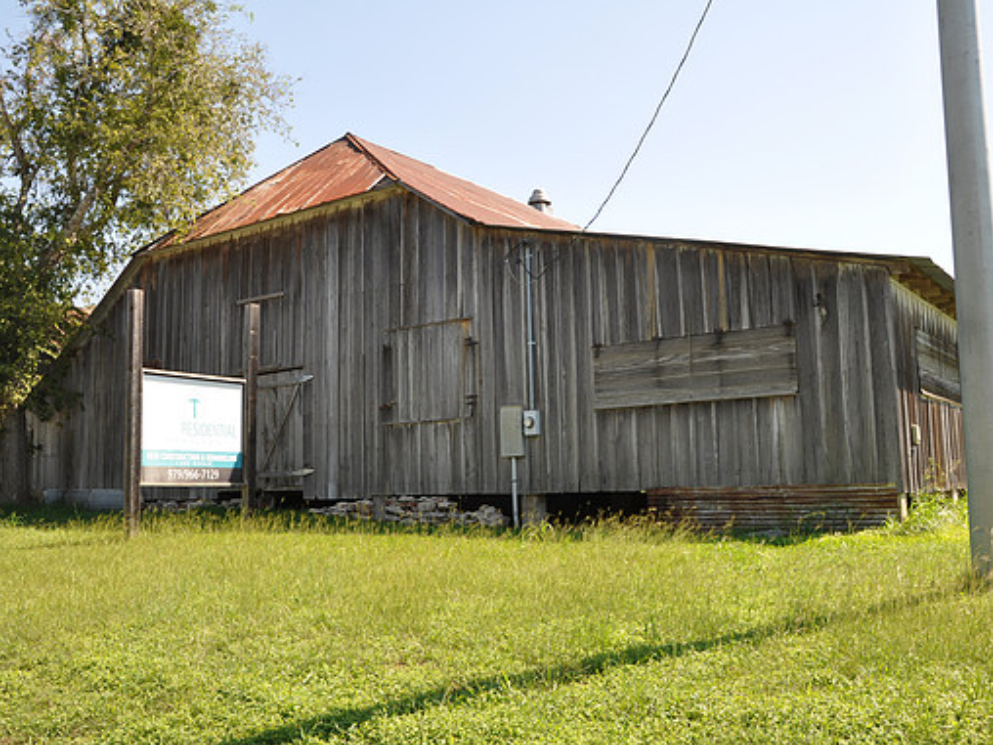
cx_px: 495
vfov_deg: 41.2
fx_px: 991
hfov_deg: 53.2
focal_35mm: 35
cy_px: 371
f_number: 10
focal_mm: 21
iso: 200
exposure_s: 1/100
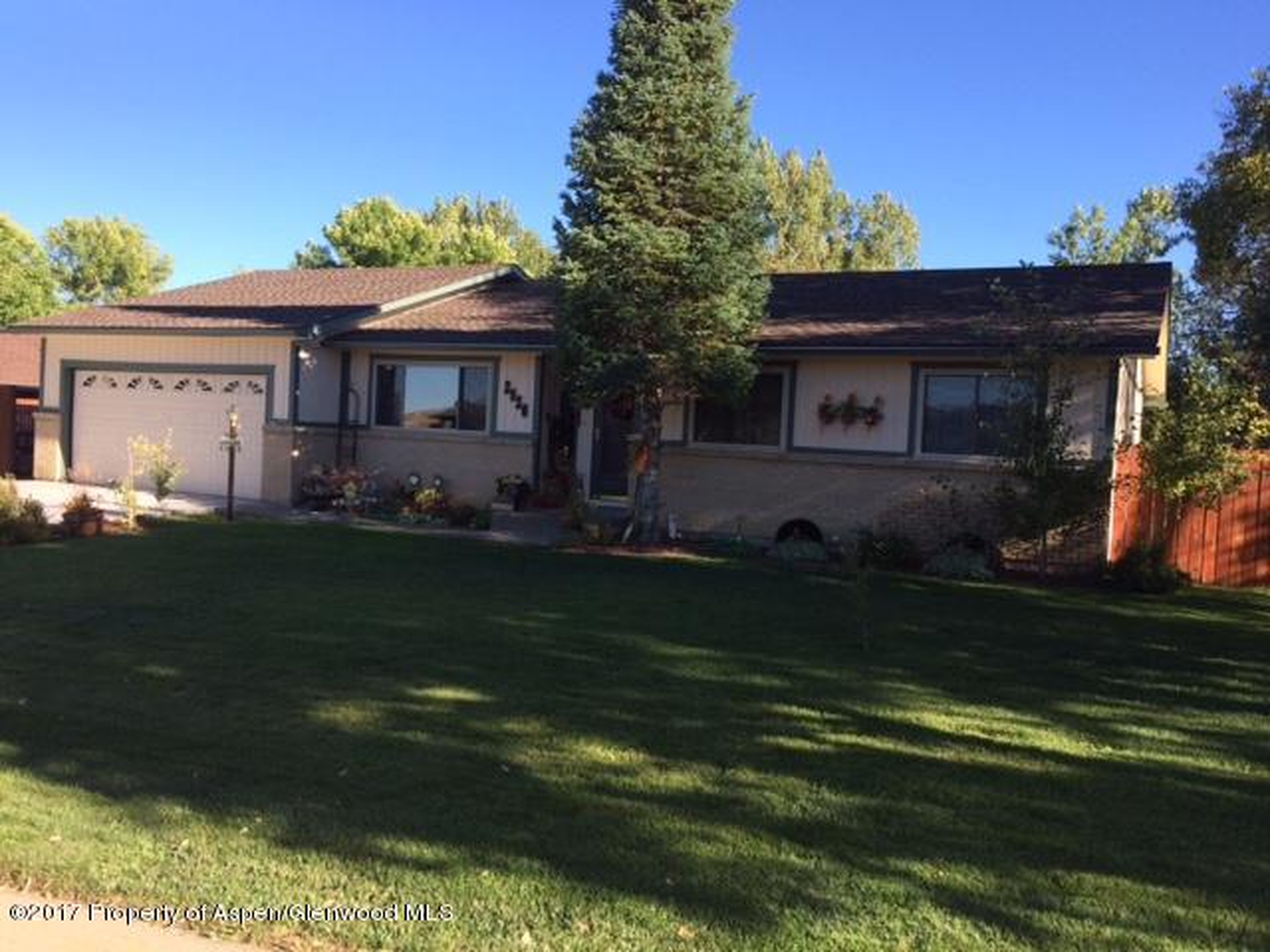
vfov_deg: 48.2
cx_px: 635
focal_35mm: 29
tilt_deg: -1.6
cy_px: 476
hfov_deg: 61.7
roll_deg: -2.6
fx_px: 1064
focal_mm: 4.15
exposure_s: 1/838
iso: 32
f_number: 2.2
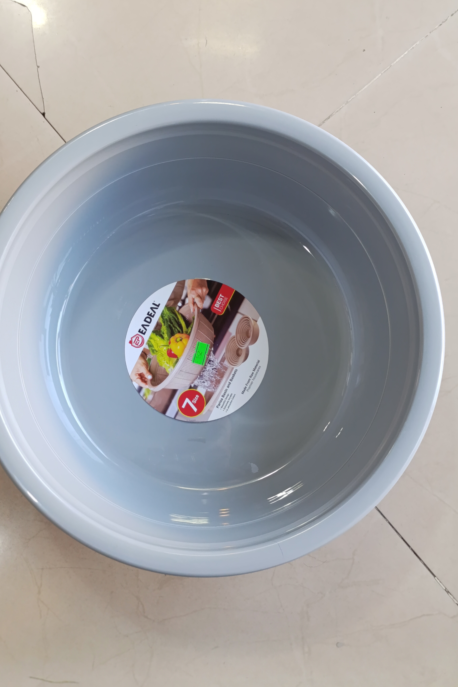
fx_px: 916
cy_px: 344
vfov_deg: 41.1
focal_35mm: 48
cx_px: 201
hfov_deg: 28.1
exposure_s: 1/100
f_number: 1.6
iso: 400
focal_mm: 6.14
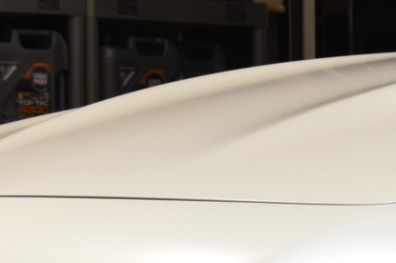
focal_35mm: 250
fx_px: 2749
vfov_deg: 5.5
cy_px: 230
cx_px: 784
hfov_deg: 7.9
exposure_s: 1/40
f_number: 5.6
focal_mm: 27
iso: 500
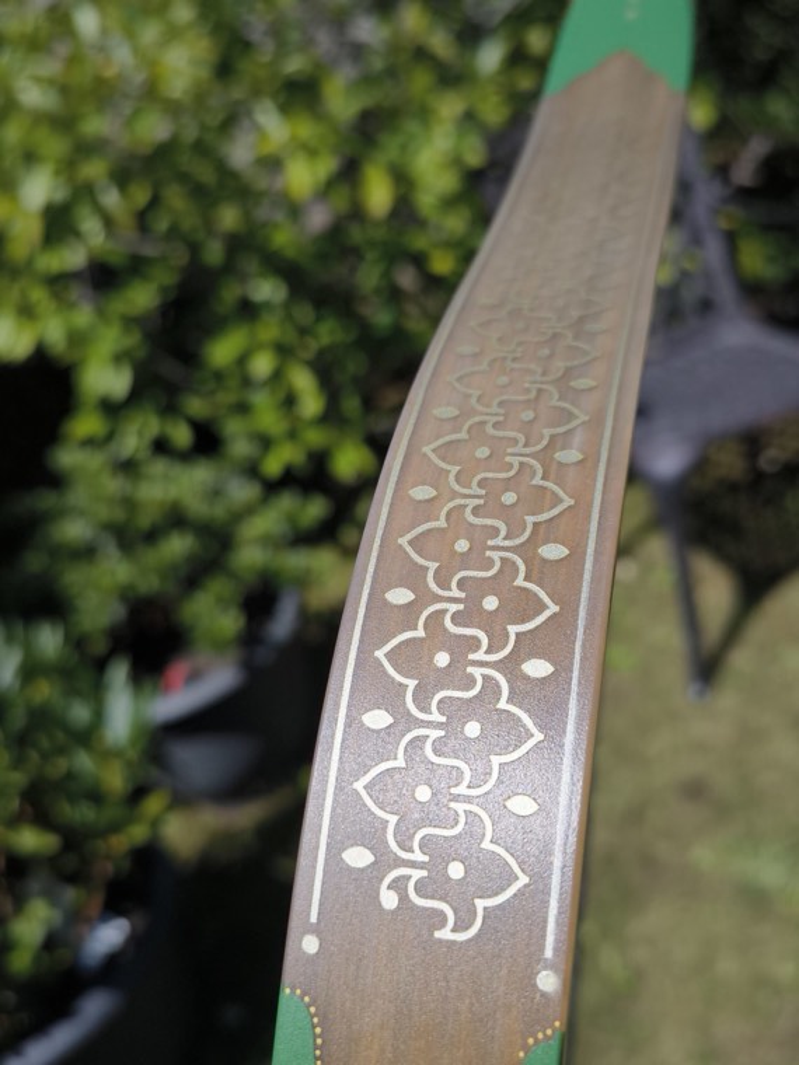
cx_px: 400
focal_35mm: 35
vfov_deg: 52.6
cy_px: 532
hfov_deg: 40.7
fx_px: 1077
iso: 50
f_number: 1.4
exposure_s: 1/5580
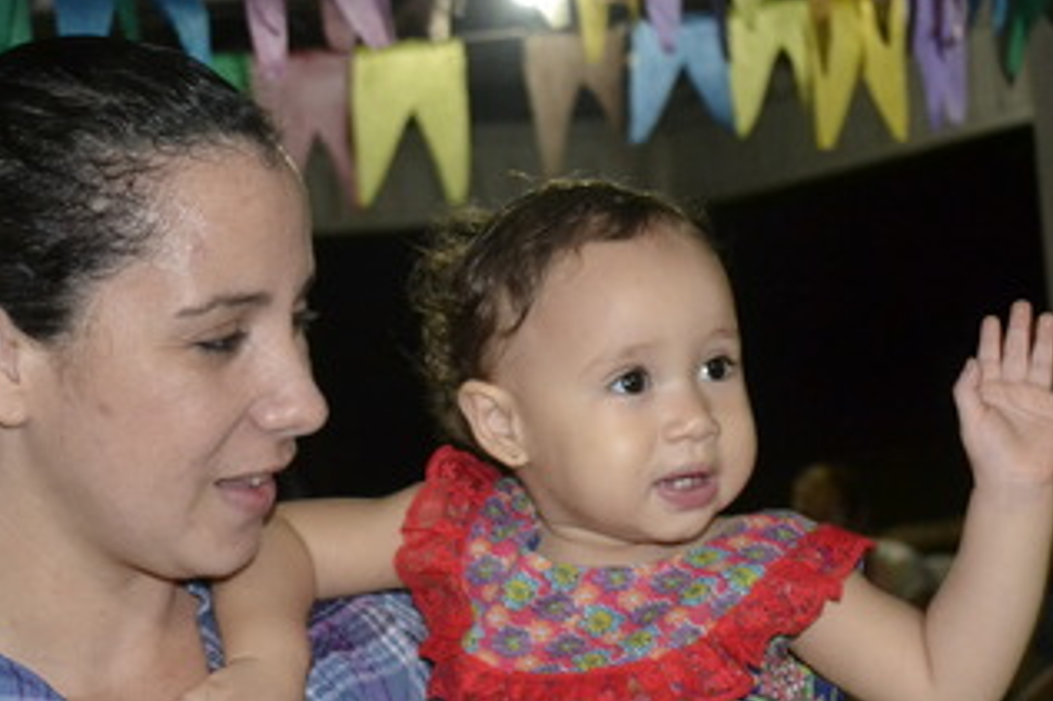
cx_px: 523
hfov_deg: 27.0
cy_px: 505
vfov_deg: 18.1
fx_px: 2193
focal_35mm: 75
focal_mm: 32
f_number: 4.2
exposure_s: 1/60
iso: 2500
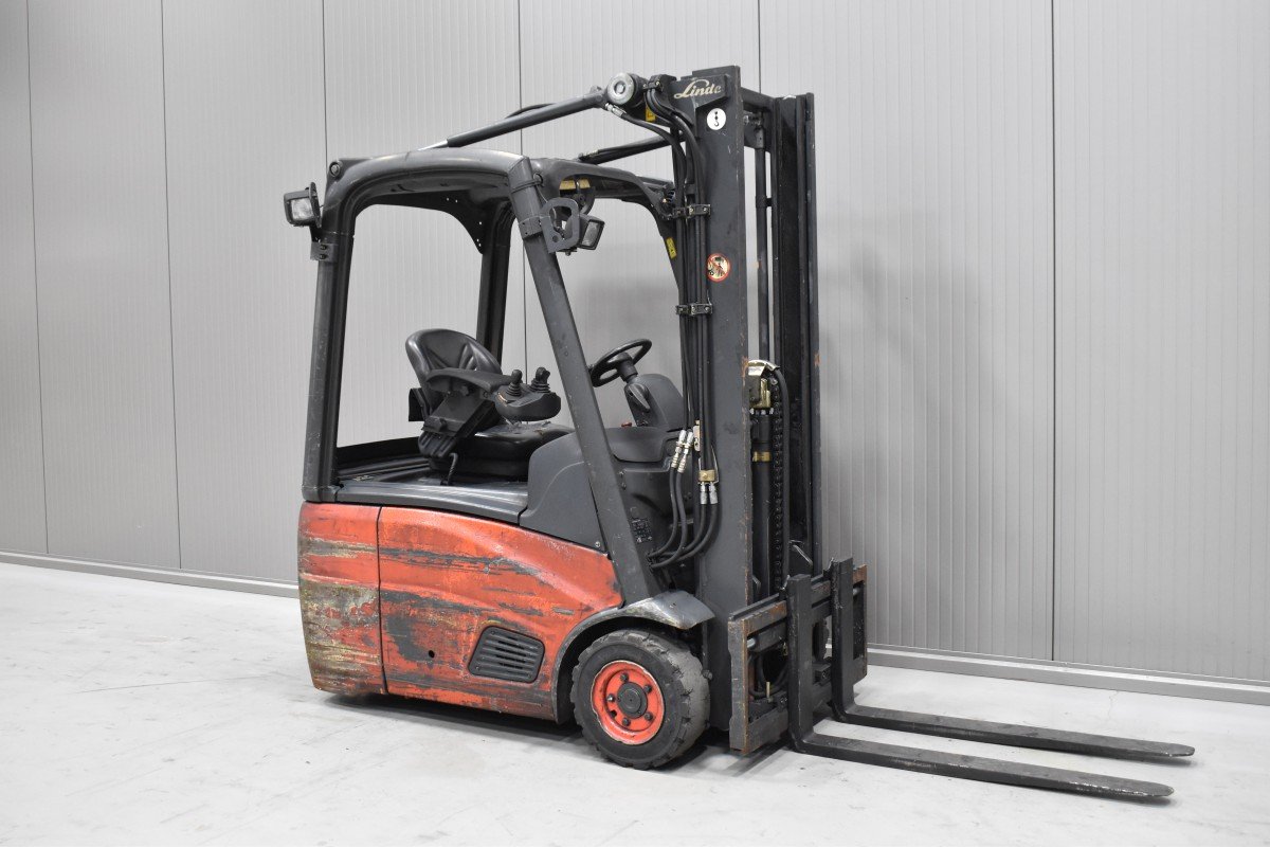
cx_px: 635
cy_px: 424
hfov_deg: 53.1
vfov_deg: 36.9
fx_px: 1270
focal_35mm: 36
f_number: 5
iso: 1600
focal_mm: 24
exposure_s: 1/25
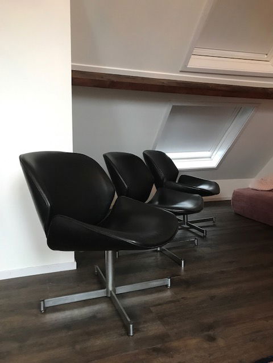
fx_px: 294
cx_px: 136
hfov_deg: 49.7
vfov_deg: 63.4
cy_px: 182
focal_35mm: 28
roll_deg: -1.2
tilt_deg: -4.2
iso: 80
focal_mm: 3.99
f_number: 1.8
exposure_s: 1/17
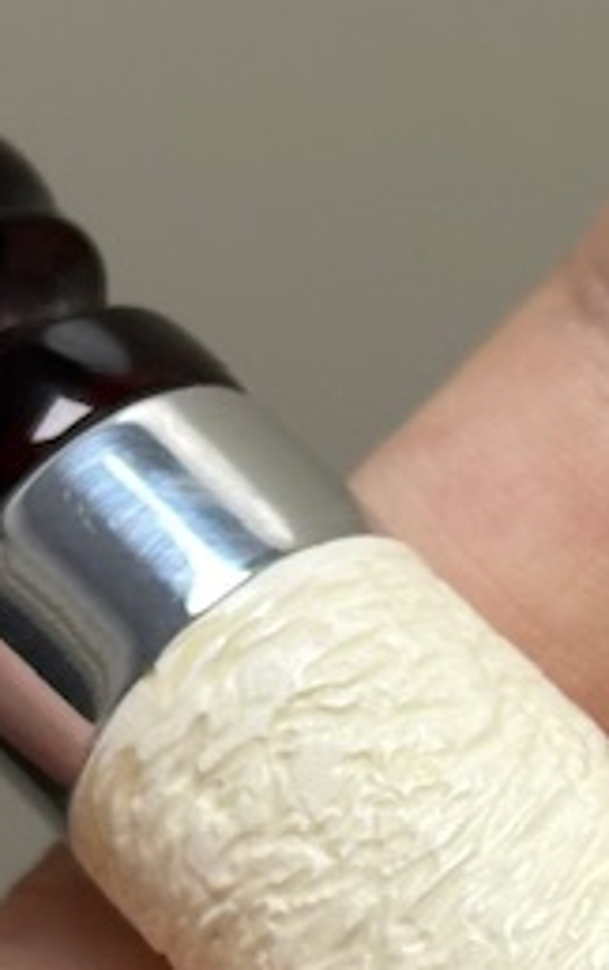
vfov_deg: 8.3
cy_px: 508
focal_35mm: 252
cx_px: 673
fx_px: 6670
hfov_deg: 5.2
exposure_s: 1/100
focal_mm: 6.86
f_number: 1.78
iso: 50
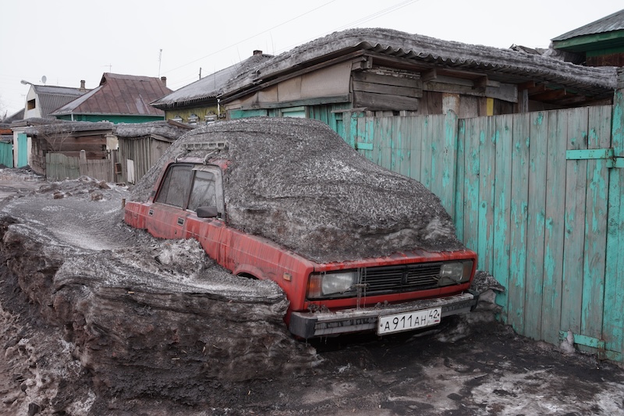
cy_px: 208
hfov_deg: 59.5
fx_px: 546
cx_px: 312
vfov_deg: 41.7
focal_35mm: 32
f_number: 6.3
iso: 100
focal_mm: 21
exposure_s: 1/80
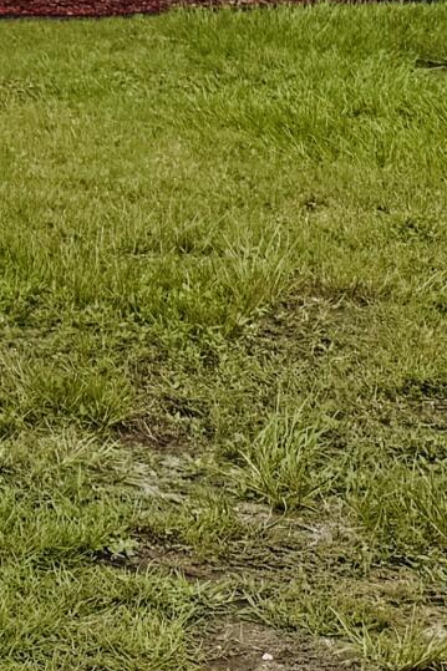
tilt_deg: -0.4
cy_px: -224
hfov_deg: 8.8
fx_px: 2590
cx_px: -682
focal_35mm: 139
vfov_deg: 14.1
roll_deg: +0.1
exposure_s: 1/7937
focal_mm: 6.76
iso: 80
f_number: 1.78
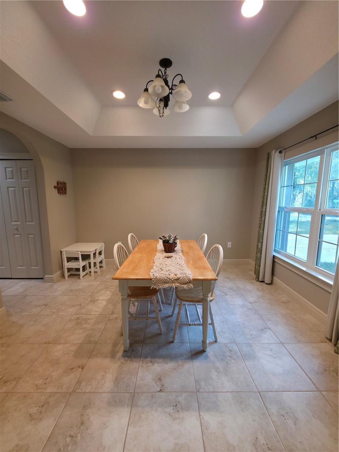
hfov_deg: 89.9
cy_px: 226
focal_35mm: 13
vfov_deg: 106.2
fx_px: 170
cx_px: 170
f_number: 1.9
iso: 80
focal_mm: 2.2
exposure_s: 1/60
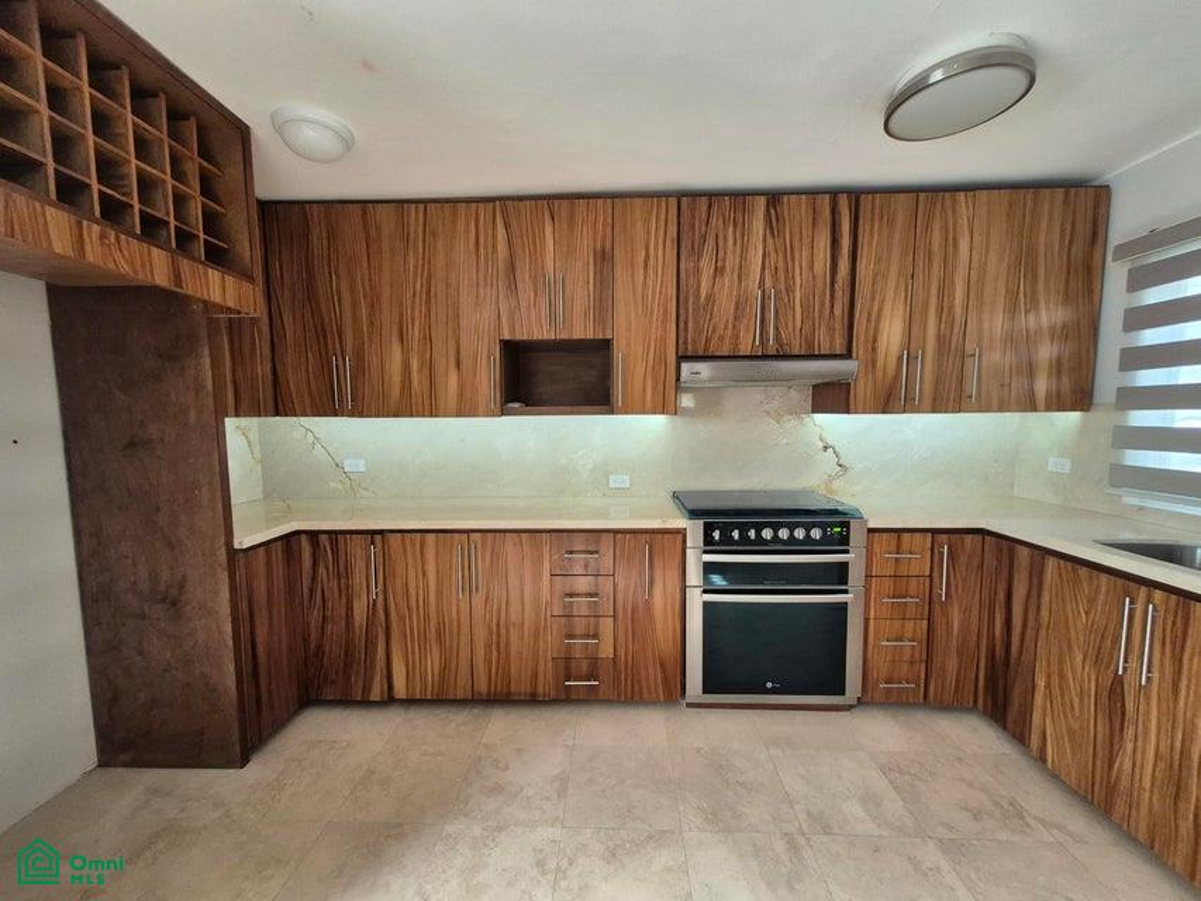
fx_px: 451
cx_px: 600
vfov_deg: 89.9
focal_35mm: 13
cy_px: 450
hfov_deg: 106.2
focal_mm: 1.74
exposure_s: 1/60
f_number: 2.2
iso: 320
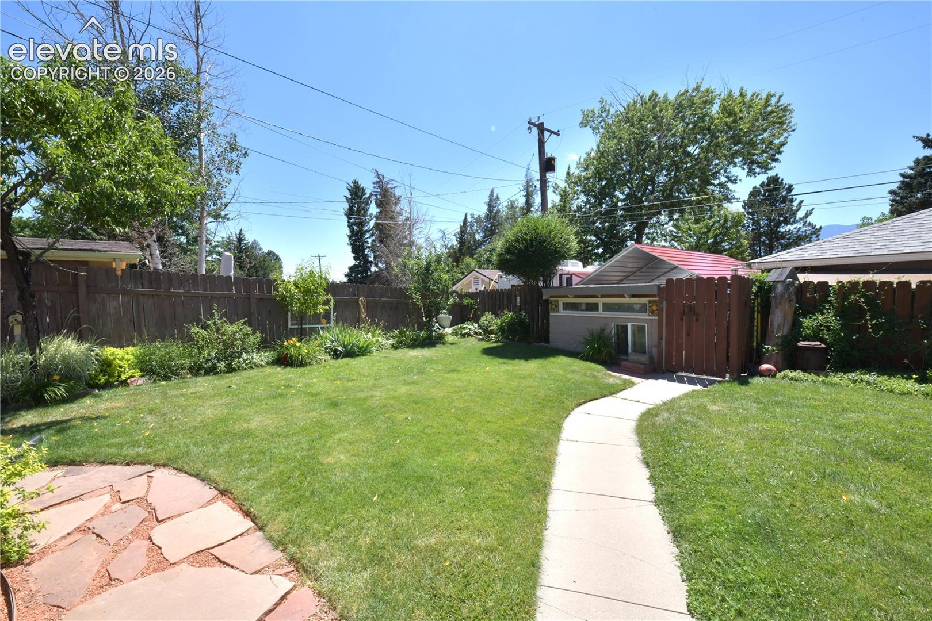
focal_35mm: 14
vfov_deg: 81.2
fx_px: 362
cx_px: 466
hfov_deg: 104.3
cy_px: 310
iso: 400
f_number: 16
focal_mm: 14
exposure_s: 1/250
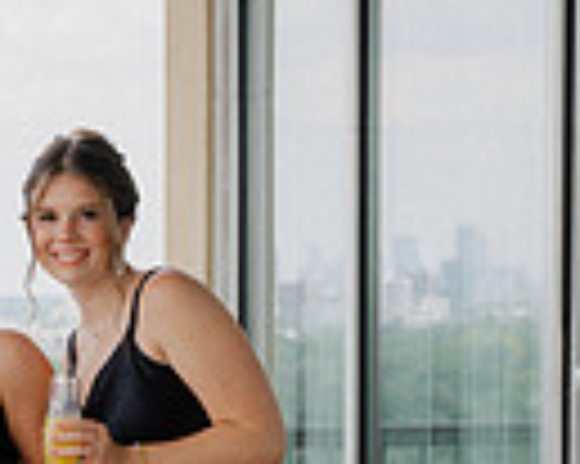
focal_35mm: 169
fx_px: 2899
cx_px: -369
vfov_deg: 9.1
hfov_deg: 10.9
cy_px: 484
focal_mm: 40
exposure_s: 1/250
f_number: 4
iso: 64
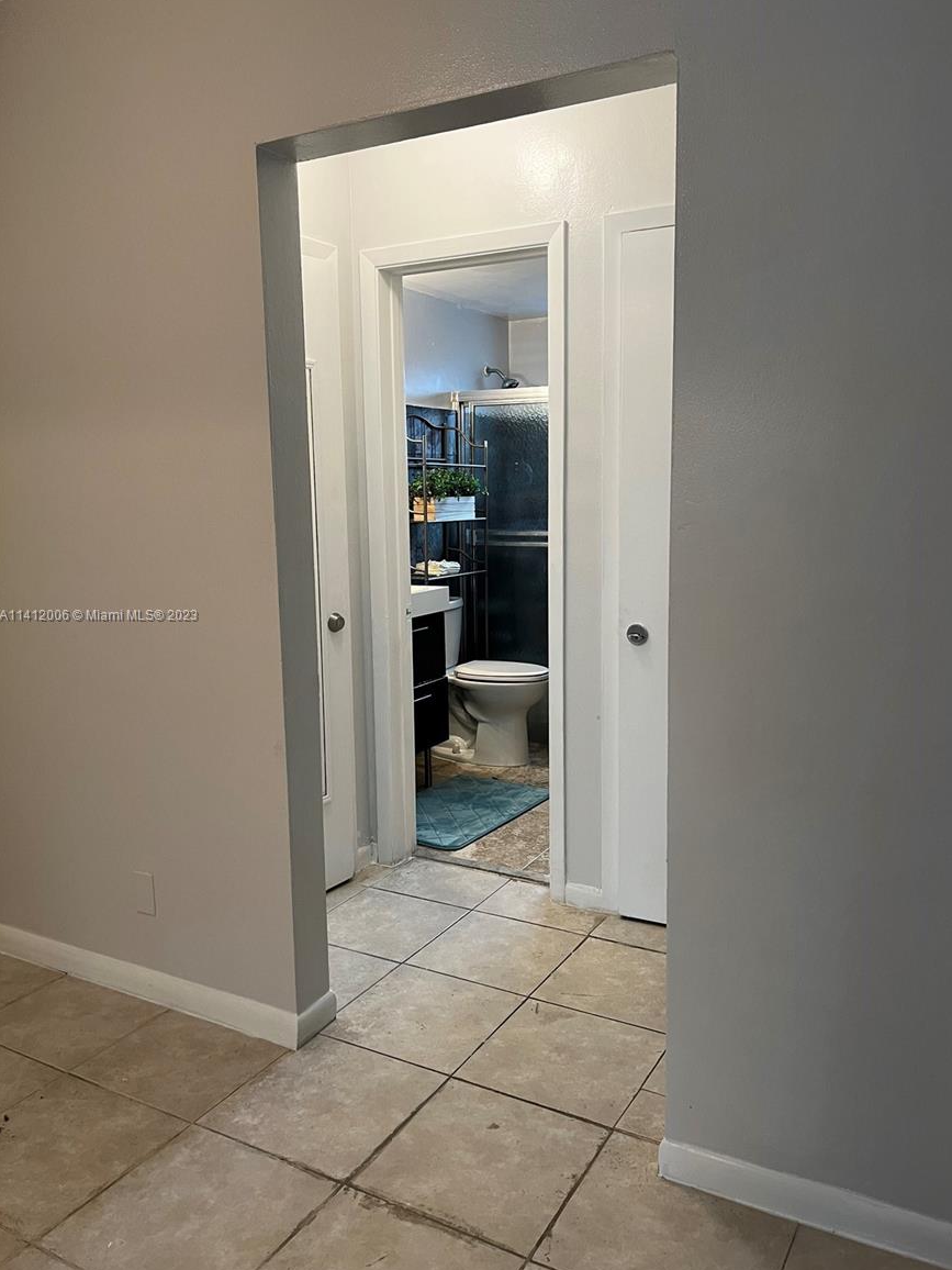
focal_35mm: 27
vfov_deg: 65.3
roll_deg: +0.8
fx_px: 990
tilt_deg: -8.2
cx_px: 491
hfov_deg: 51.3
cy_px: 616
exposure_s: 1/60
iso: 100
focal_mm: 5.1
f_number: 1.6
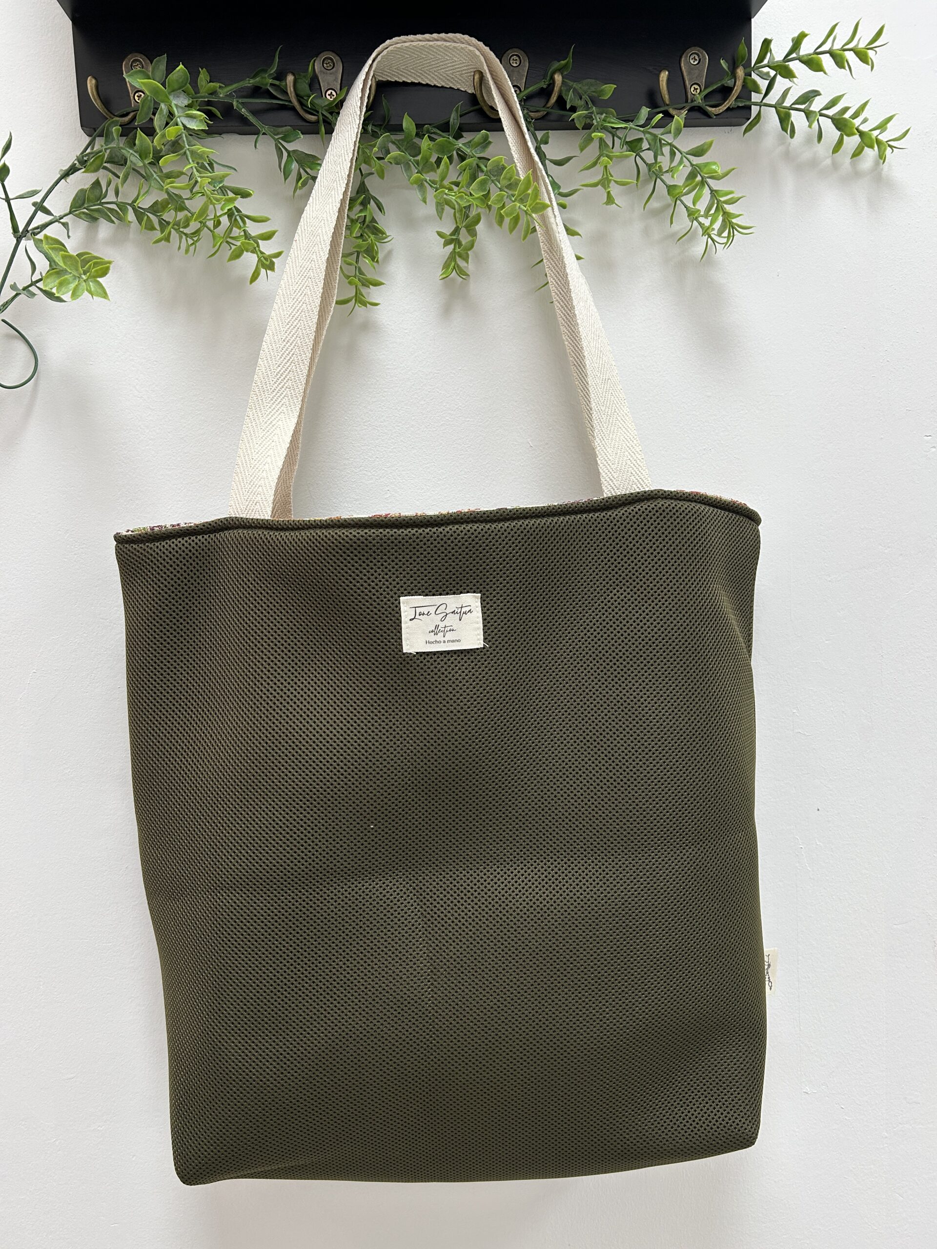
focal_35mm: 26
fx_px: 938
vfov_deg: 67.3
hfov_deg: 53.1
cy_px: 624
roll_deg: +3.1
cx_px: 468
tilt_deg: -5.7
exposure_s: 1/121
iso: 80
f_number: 1.5
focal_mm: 5.7
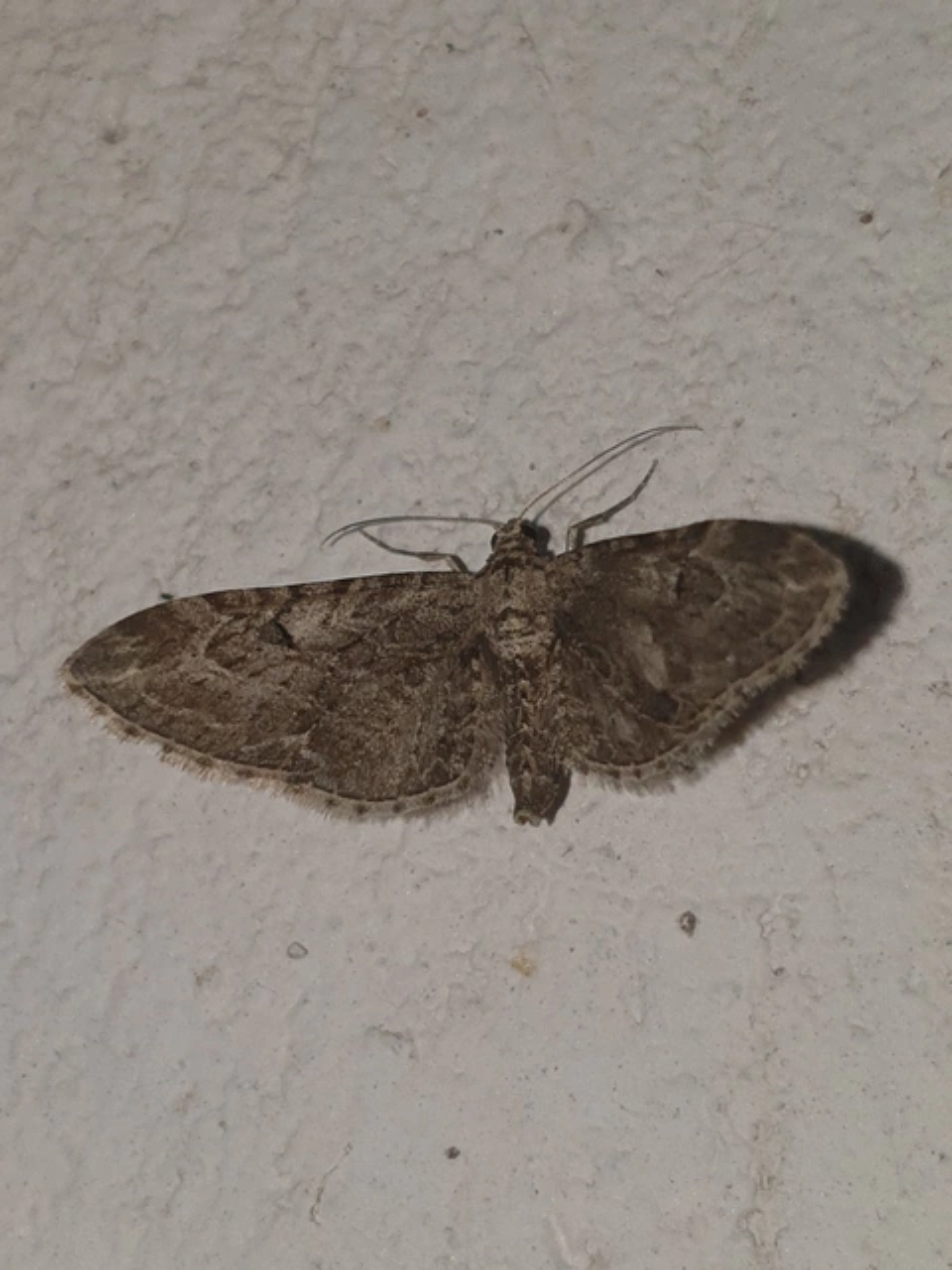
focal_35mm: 26
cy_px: 635
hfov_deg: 53.1
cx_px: 476
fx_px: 953
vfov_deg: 67.3
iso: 50
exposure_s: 1/4202
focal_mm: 4.3
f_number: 1.5
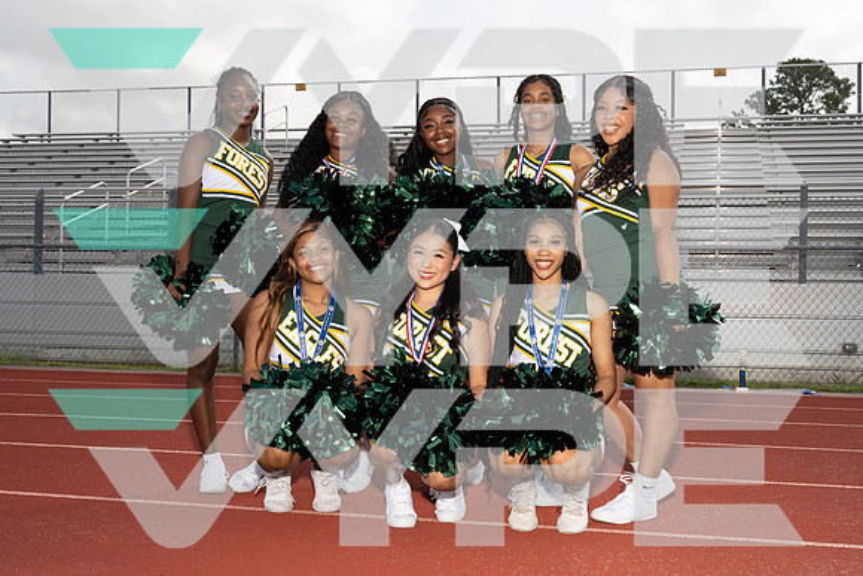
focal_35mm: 45
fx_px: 1079
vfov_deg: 29.9
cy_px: 288
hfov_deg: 43.6
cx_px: 432
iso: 200
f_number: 11
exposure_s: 1/250
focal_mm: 45
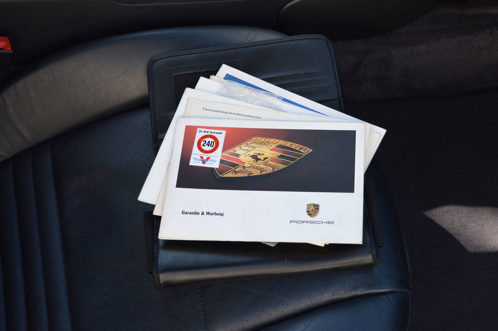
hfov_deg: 37.9
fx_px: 726
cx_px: 249
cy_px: 166
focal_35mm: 52
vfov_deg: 25.7
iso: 220
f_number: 5.6
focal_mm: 35
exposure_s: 1/125
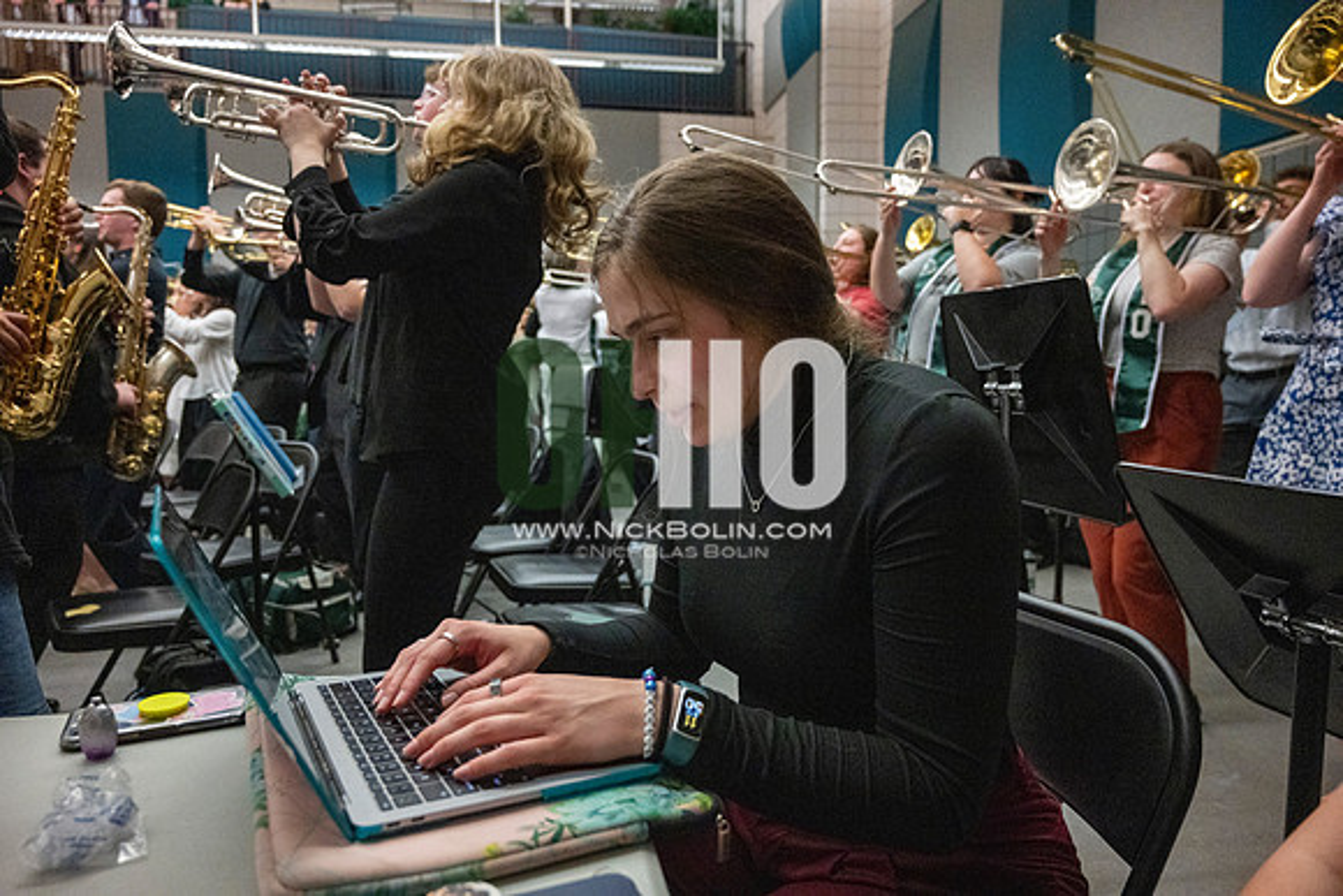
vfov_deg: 53.2
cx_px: 672
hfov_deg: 73.7
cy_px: 448
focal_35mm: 24
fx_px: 896
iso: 10000
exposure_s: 1/500
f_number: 4
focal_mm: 24
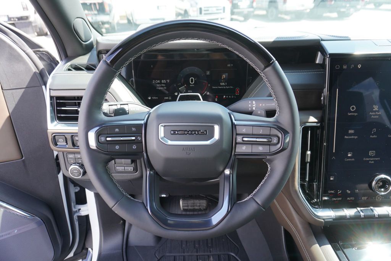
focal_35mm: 24
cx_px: 196
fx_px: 261
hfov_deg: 73.7
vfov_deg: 53.2
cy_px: 130
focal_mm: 16
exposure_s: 1/60
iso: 100
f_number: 4
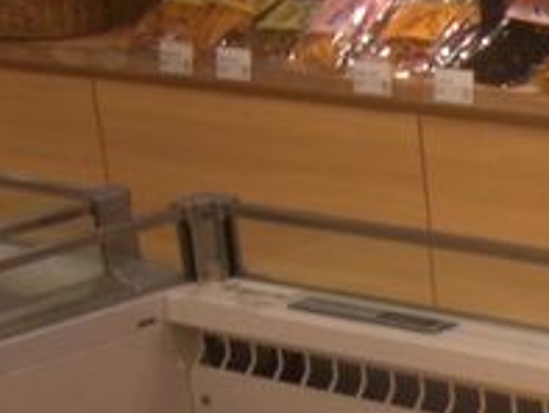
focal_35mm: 157
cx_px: 1088
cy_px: 688
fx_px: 2491
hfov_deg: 11.4
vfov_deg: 9.1
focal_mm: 7.9
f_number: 2.8
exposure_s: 1/80
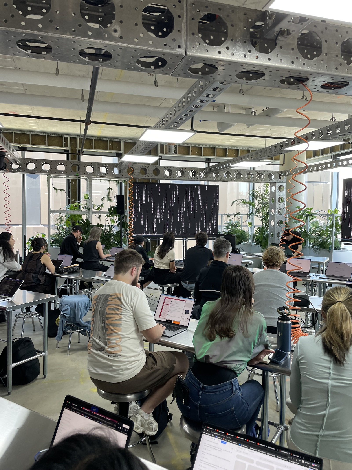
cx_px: 176
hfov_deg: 53.1
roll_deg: +0.4
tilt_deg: -3.8
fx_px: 352
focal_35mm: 26
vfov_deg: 67.3
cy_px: 235
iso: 100
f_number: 1.6
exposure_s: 1/120
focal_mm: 4.2
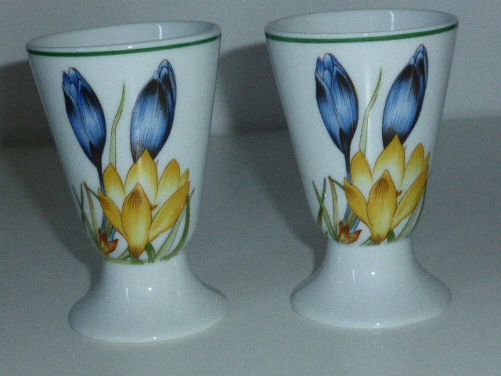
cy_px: 188
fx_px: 1143
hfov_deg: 24.7
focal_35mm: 79
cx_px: 250
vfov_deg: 18.7
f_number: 5
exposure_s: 1/60
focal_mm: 13.3
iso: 640
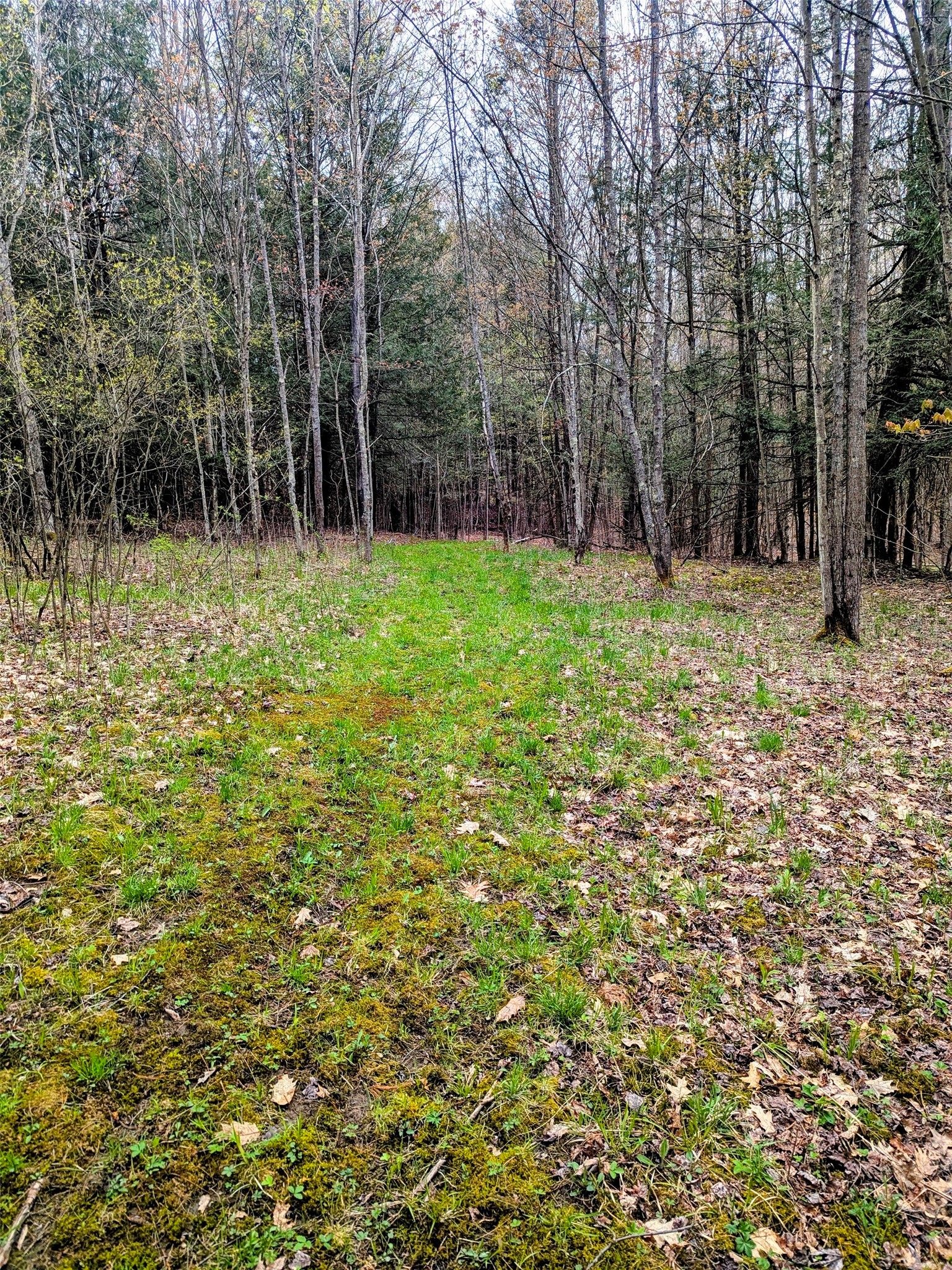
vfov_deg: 71.6
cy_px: 635
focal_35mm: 24
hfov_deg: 56.8
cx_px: 476
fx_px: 880
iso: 41
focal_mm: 6.81
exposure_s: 1/326
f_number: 1.85
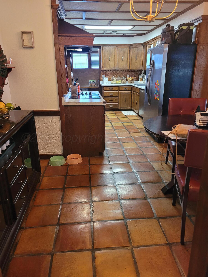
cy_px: 138
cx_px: 104
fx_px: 208
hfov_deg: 53.1
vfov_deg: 67.3
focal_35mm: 26
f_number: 1.8
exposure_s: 1/40
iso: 320
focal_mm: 5.4
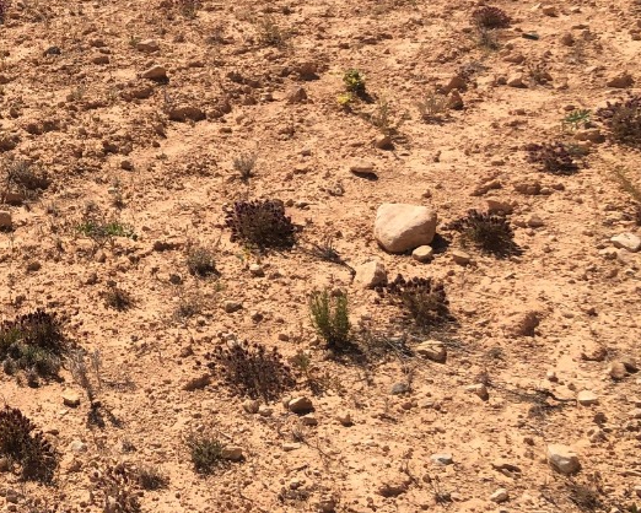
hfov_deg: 25.8
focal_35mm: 67
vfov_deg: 21.7
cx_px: -95
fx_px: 1272
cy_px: -39
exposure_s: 1/3247
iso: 20
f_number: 1.8
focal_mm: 4
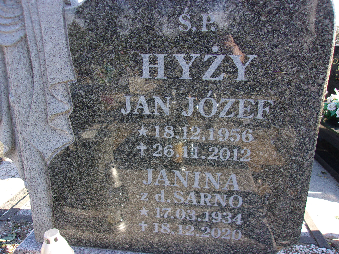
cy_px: 127
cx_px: 170
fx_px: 264
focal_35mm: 27
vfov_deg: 51.4
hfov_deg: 65.3
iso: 80
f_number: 3
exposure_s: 1/180
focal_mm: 4.9
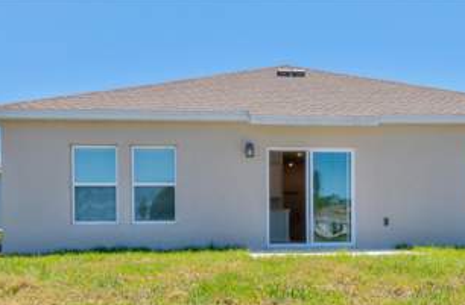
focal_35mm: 47
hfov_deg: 41.8
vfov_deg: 27.9
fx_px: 604
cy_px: 233
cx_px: 286
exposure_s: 1/160
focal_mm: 20
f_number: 16
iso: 250
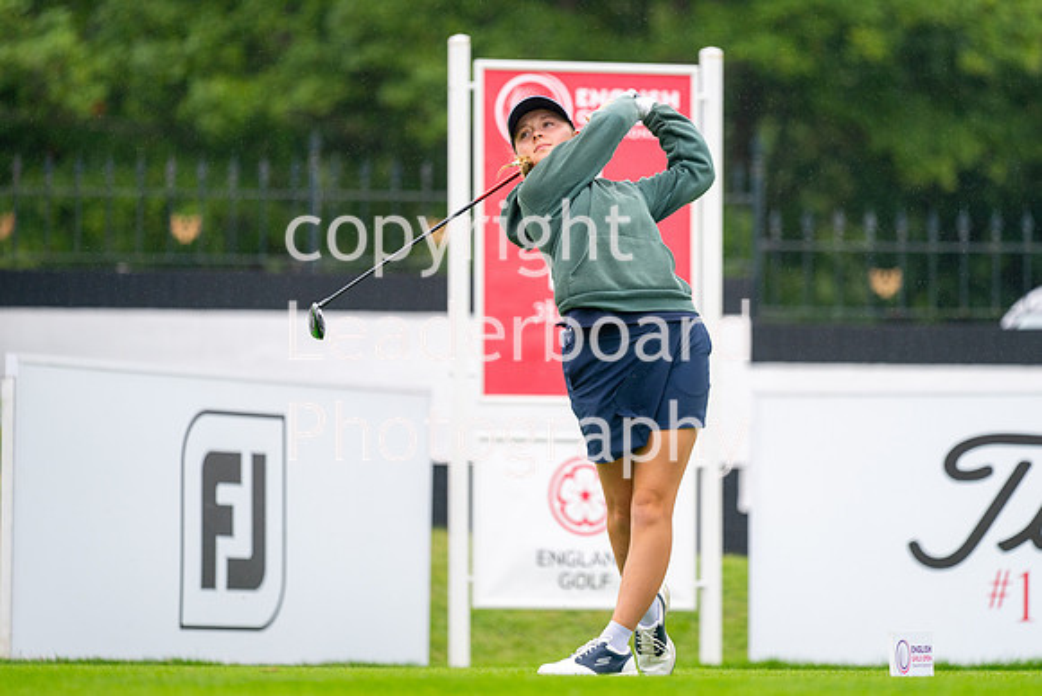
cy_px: 331
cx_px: 573
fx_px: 9559
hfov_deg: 6.2
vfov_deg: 4.2
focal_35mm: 330
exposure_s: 1/1250
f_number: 4
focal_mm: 300
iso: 400
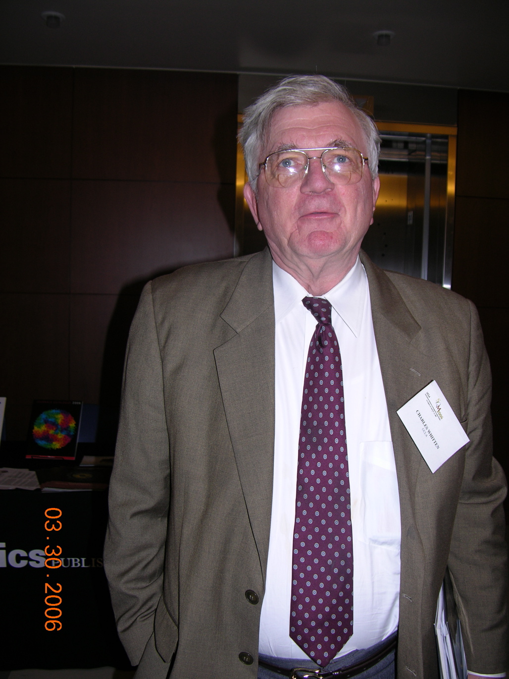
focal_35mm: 35
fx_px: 686
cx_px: 254
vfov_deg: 52.6
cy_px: 340
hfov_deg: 40.7
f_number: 2.8
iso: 50
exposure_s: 1/60.1
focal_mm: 8.9
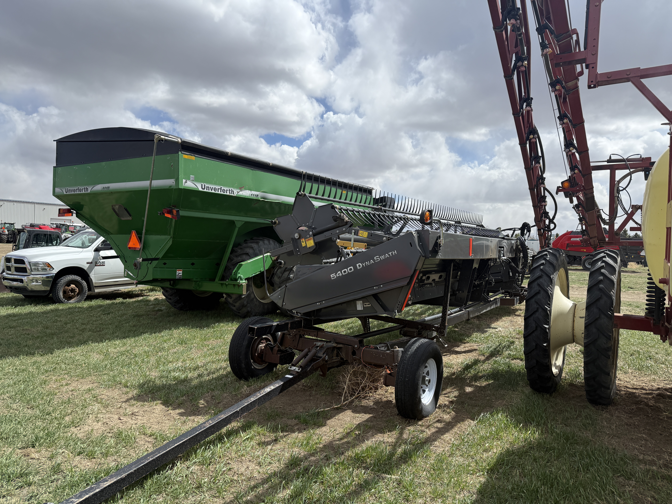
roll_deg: -0.4
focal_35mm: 24
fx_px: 466
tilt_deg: -1.3
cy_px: 252
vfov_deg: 56.8
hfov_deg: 71.6
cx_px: 336
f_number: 1.78
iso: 100
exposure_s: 1/4975
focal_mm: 6.76
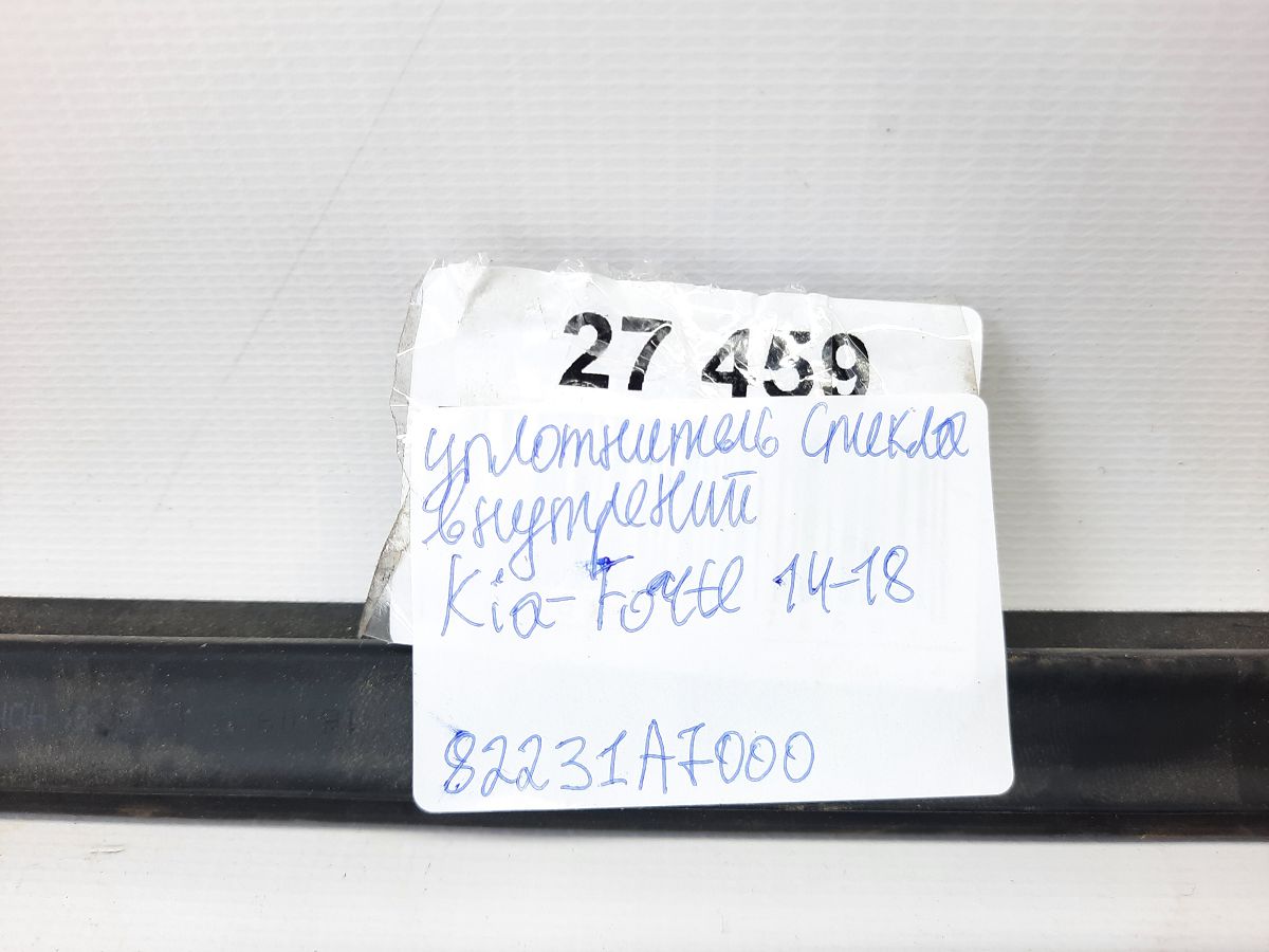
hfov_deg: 69.4
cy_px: 476
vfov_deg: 54.9
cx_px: 634
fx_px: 916
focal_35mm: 25
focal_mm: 4.6
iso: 80
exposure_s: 1/50
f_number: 2
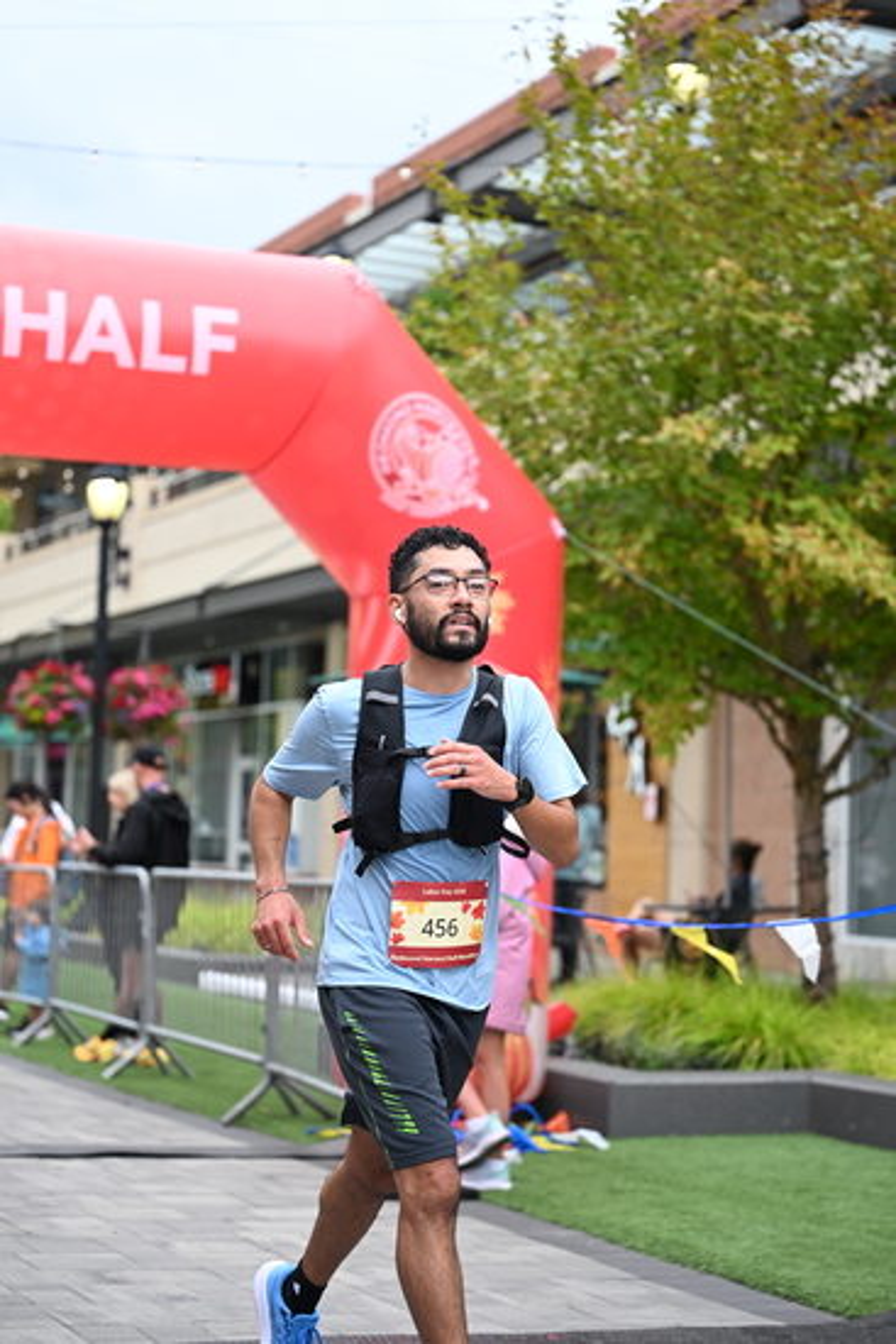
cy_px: 672
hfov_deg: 19.5
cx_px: 448
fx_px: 2611
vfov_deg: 28.8
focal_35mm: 70
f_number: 2.8
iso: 640
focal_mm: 70
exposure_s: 1/1600
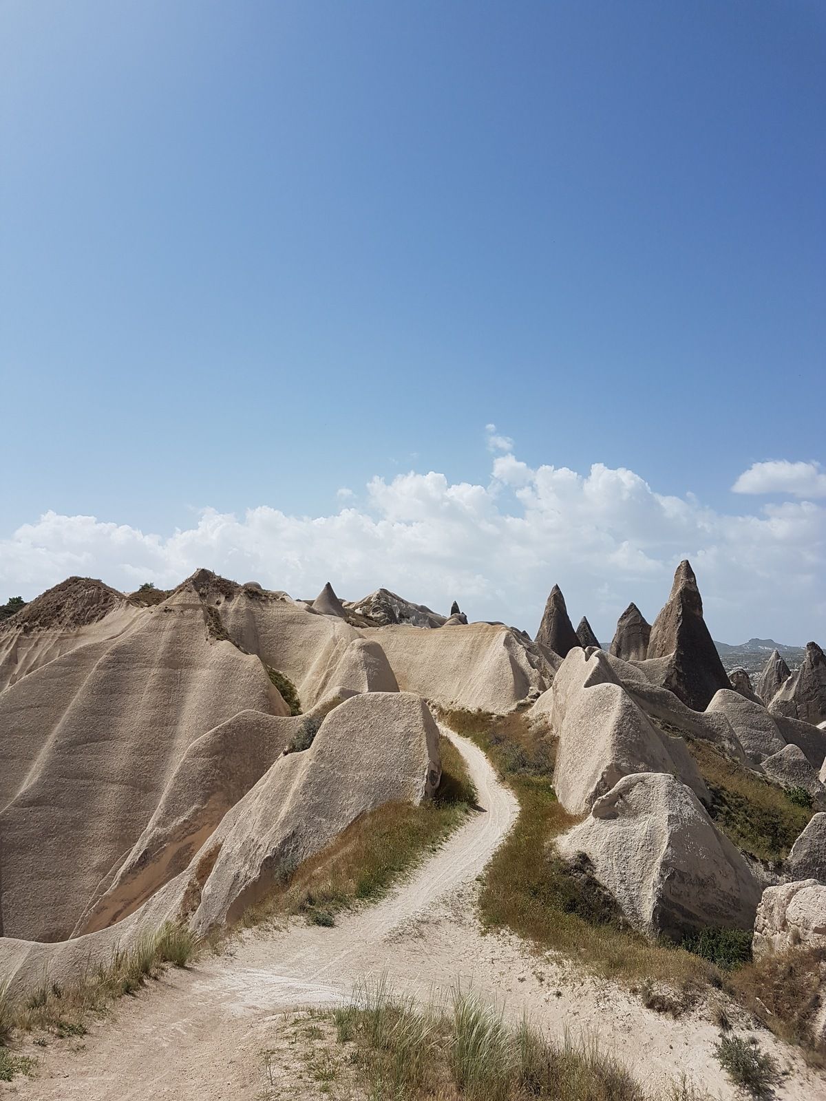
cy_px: 550
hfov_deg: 53.1
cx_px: 413
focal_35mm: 26
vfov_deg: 67.3
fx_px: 827
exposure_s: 1/4240
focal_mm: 4.2
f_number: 1.7
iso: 40
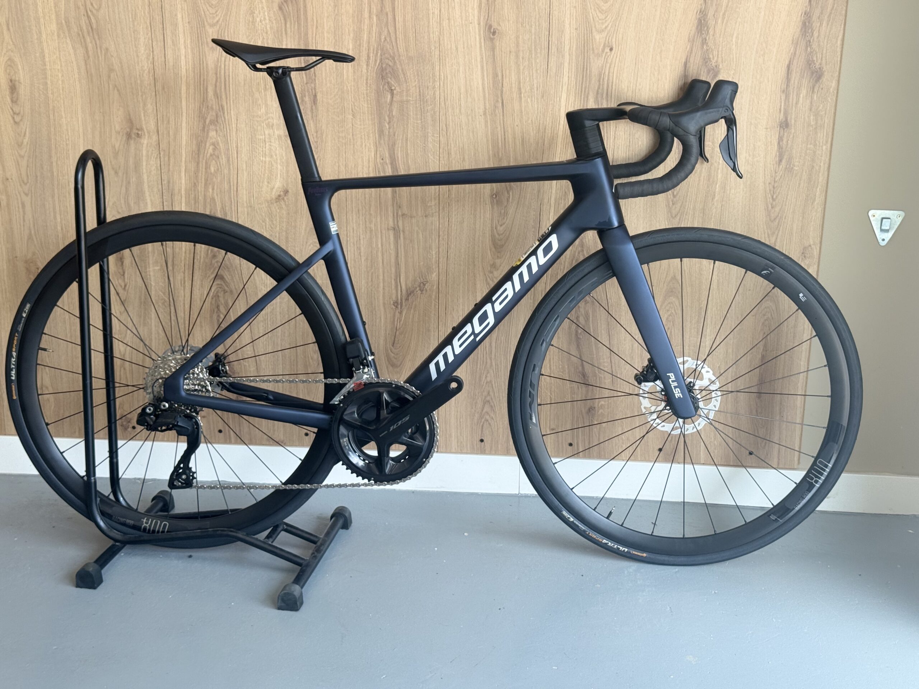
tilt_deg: -18.1
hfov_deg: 39.7
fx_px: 1274
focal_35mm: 48
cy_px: 344
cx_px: 460
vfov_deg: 30.3
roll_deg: -0.6
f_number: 1.78
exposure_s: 1/280
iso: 64
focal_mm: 6.76
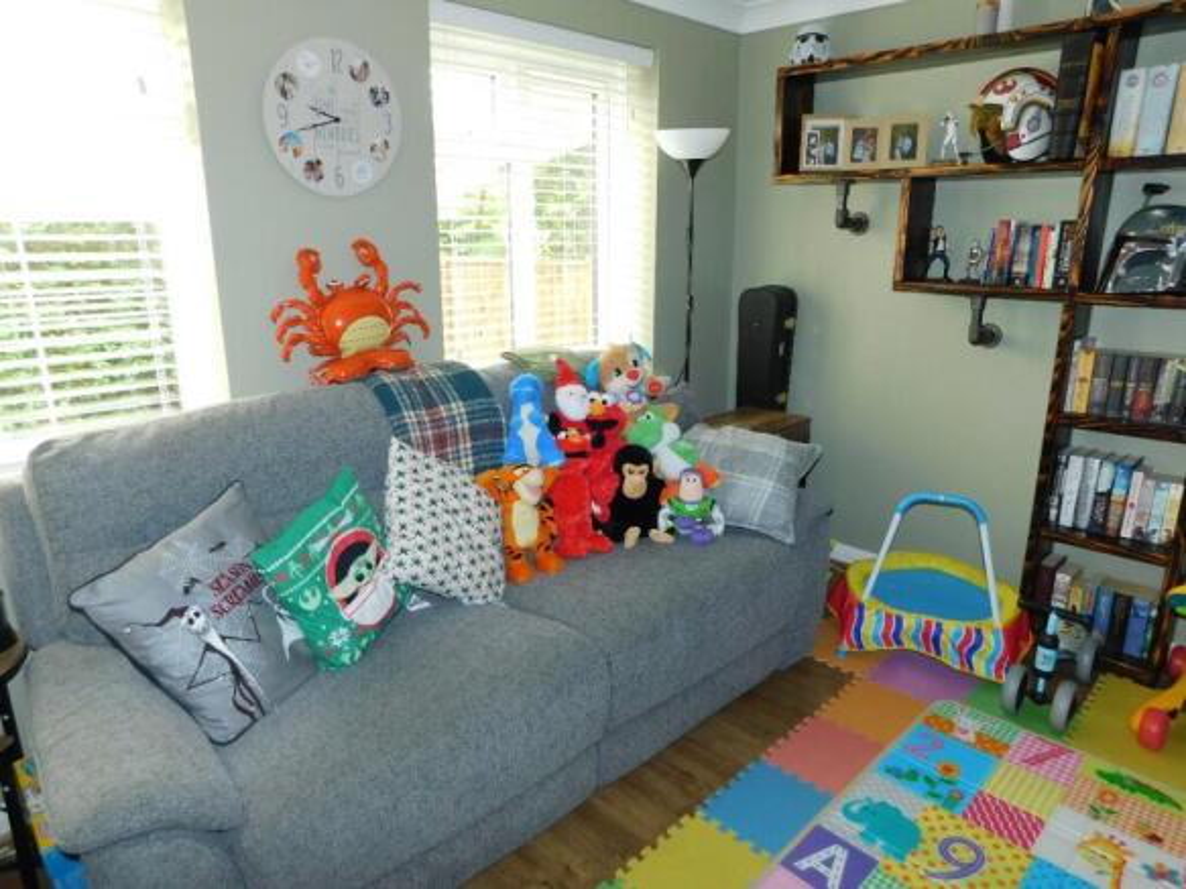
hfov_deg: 73.9
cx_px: 593
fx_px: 788
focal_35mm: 23
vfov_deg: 58.9
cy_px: 444
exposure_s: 1/30
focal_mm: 4
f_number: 3
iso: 200
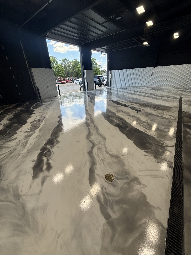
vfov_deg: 102.1
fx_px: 103
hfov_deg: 85.7
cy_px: 128
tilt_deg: -24.0
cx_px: 96
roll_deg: +2.0
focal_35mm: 14
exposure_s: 1/353
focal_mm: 2.22
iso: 64
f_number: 2.2
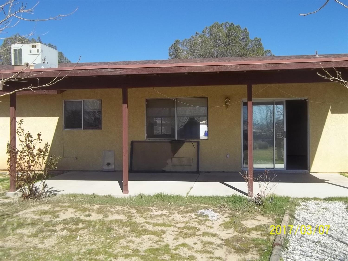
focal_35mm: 32
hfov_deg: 56.8
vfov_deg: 44.1
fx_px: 322
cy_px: 130
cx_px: 174
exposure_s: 1/125
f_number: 8.8
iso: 64
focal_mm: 5.7
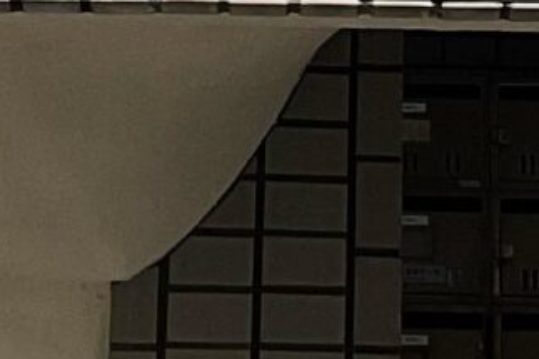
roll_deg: -0.6
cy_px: -788
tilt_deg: +25.9
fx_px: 3576
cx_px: 272
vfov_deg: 5.4
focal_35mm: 239
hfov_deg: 8.6
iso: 16
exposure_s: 1/4405
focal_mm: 3
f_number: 1.8
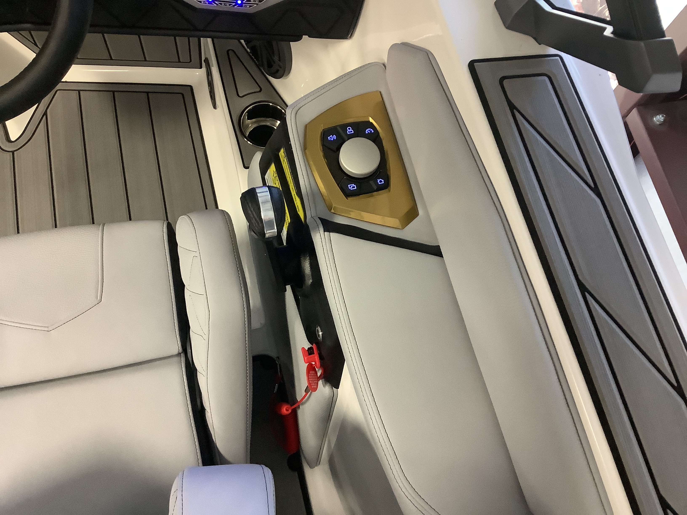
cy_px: 258
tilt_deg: -69.7
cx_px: 344
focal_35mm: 31
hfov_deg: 58.4
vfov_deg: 45.4
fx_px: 615
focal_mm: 3.3
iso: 400
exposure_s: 1/40
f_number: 2.4
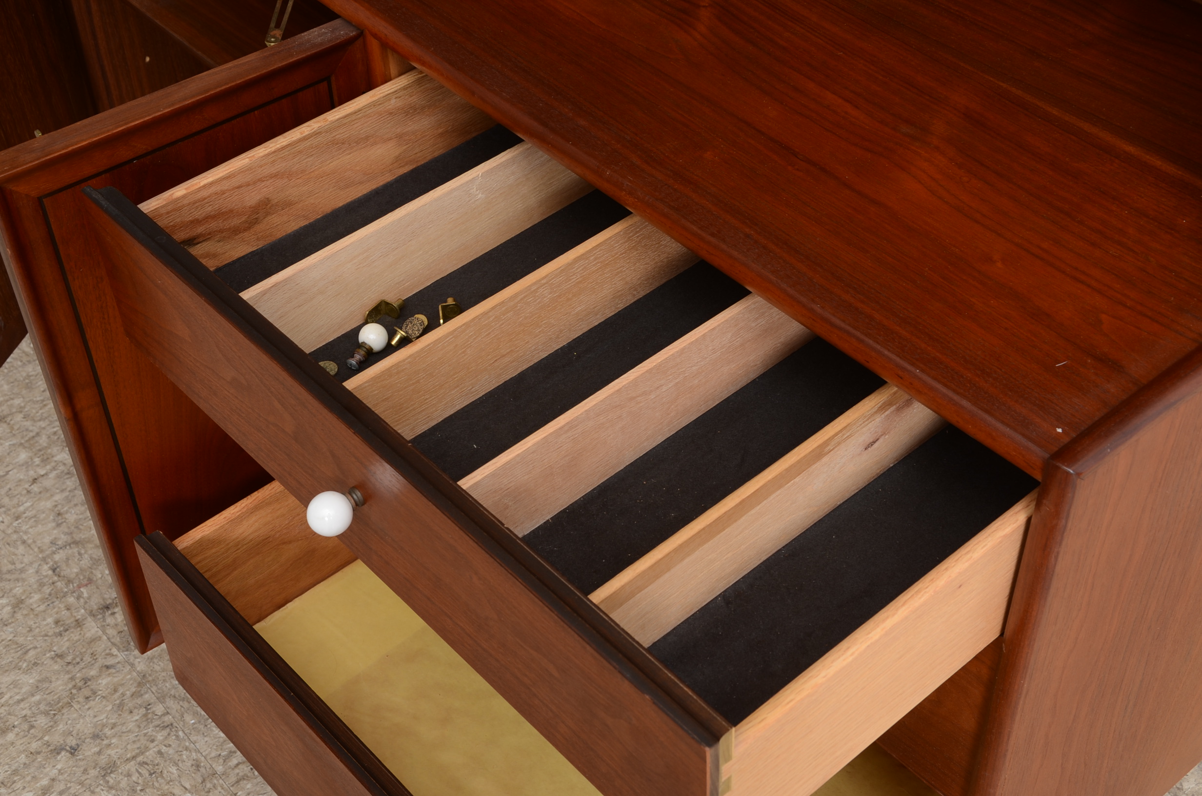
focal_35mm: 52
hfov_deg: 37.9
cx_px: 601
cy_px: 398
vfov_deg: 25.6
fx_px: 1749
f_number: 9
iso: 125
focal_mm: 35
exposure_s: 1/80
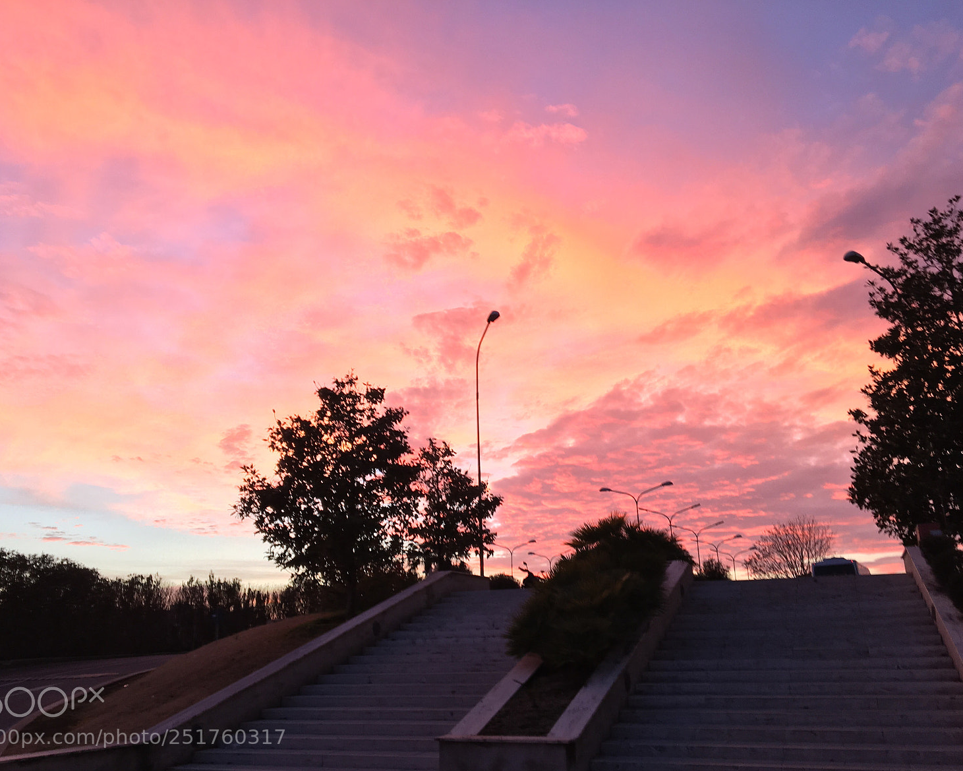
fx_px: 884
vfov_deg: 47.1
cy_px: 393
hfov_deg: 57.2
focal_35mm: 31
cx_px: 468
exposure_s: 1/33
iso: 25
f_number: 2.2
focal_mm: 4.15
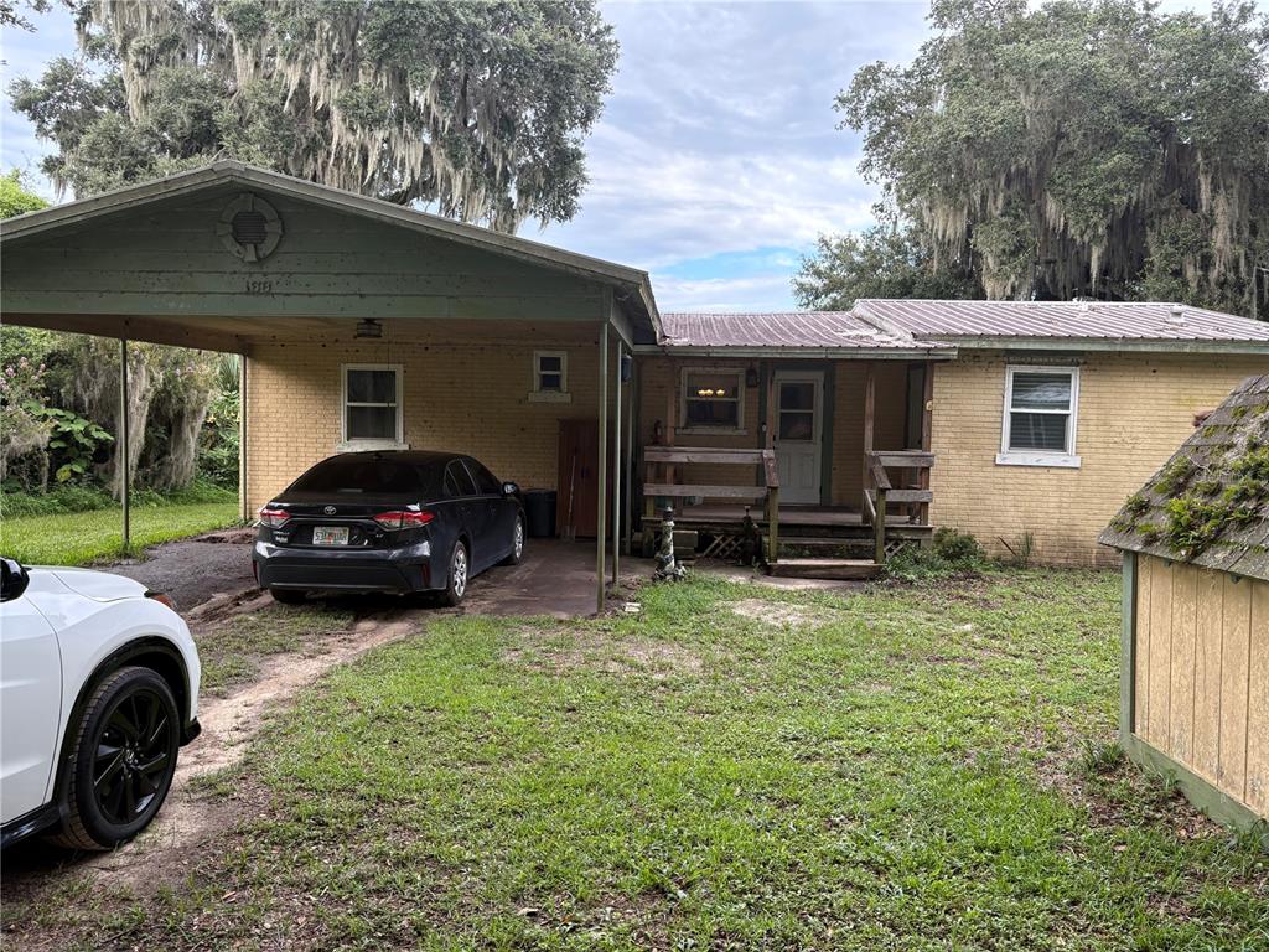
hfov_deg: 67.3
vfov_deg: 53.1
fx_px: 953
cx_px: 634
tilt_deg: -3.8
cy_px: 476
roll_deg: +0.0
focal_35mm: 26
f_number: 1.6
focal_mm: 5.96
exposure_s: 1/264
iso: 64
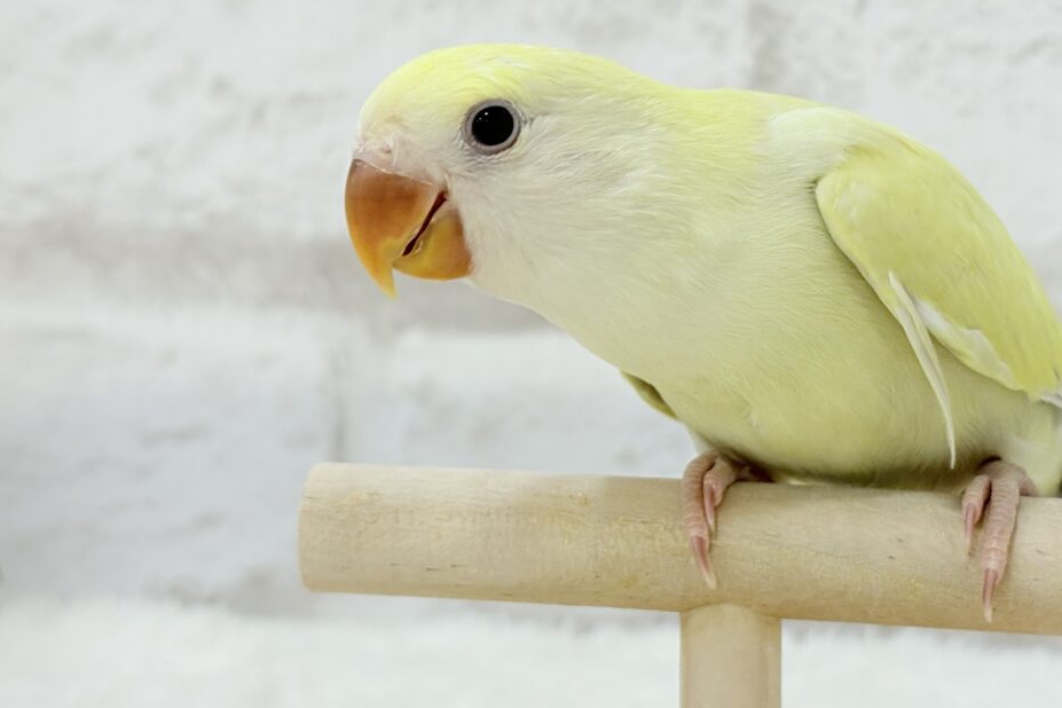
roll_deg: +1.6
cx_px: 650
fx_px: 2065
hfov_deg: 28.8
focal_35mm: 70
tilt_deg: -4.8
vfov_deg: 19.4
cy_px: 234
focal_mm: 5.96
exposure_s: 1/100
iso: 64
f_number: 1.6
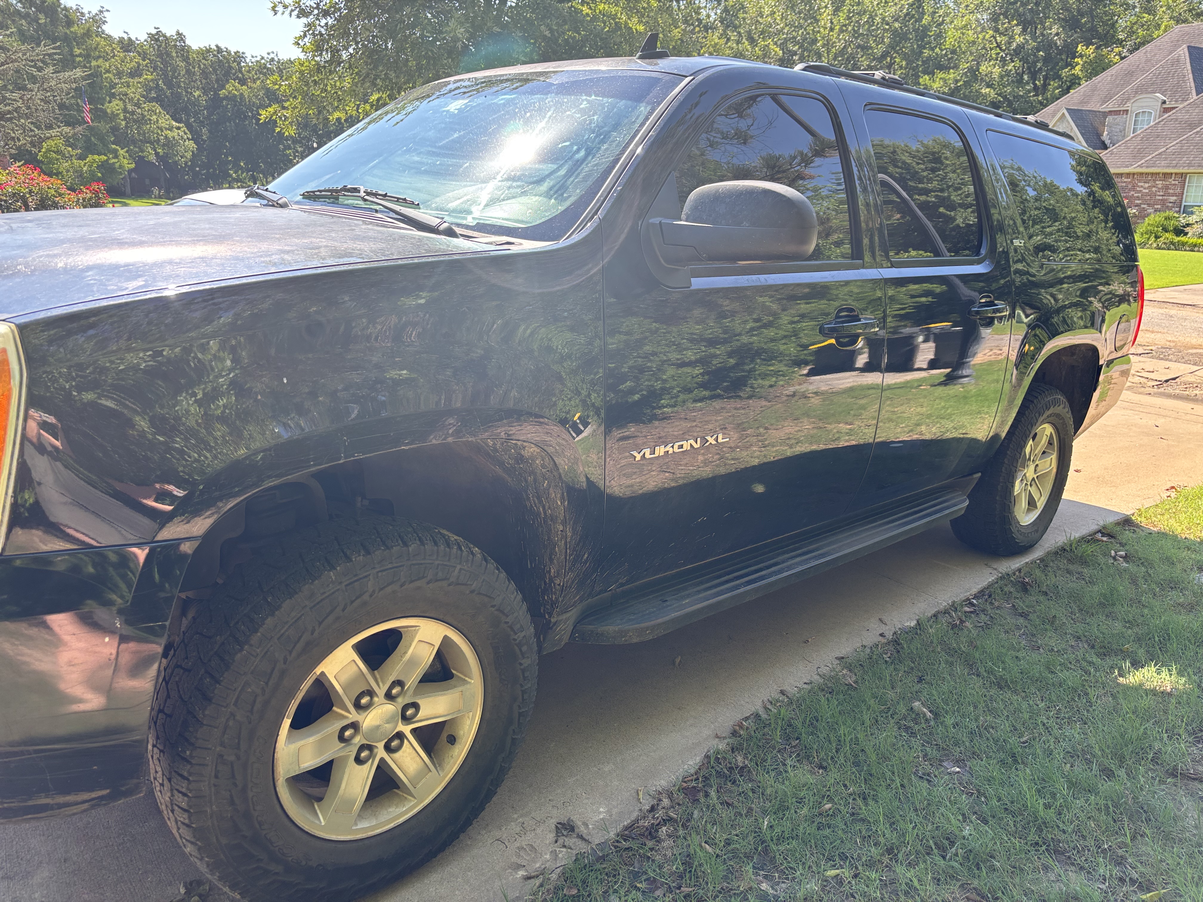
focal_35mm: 26
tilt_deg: -15.7
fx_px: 904
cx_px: 602
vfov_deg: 53.1
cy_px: 451
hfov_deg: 67.3
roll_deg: +0.3
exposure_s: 1/366
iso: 50
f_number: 1.6
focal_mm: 5.96
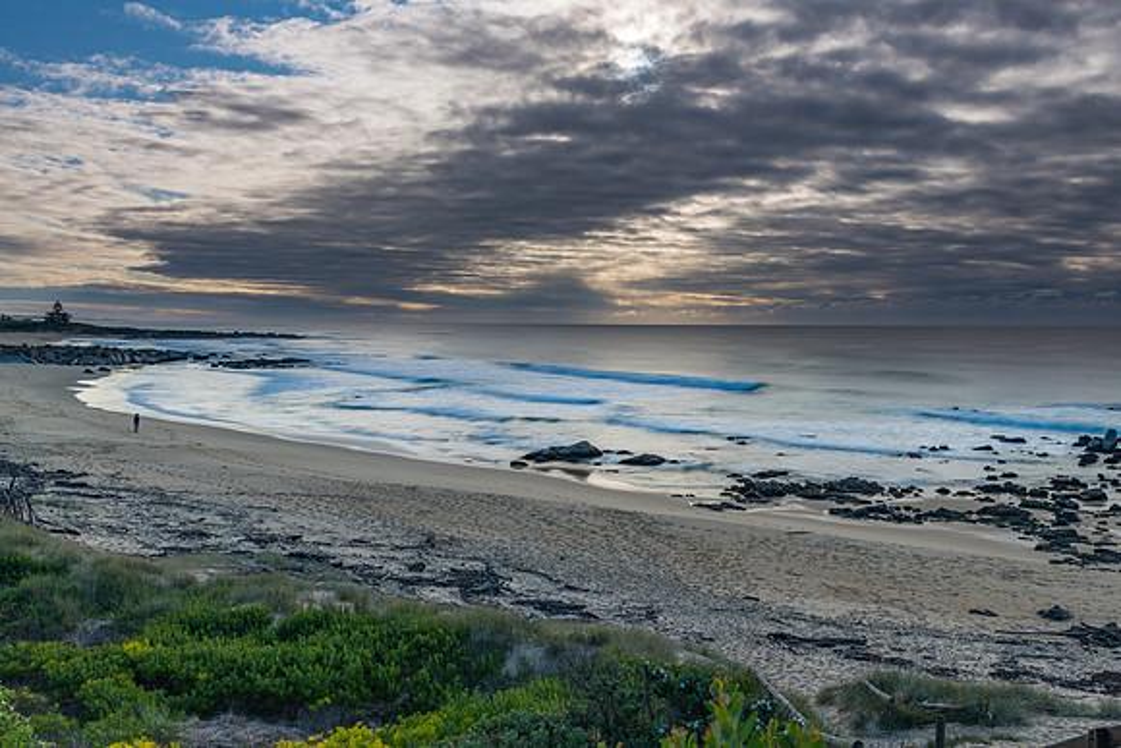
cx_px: 560
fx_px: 1027
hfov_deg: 57.2
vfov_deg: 40.0
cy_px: 374
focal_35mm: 33
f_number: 8
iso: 64
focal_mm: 32
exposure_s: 1.3
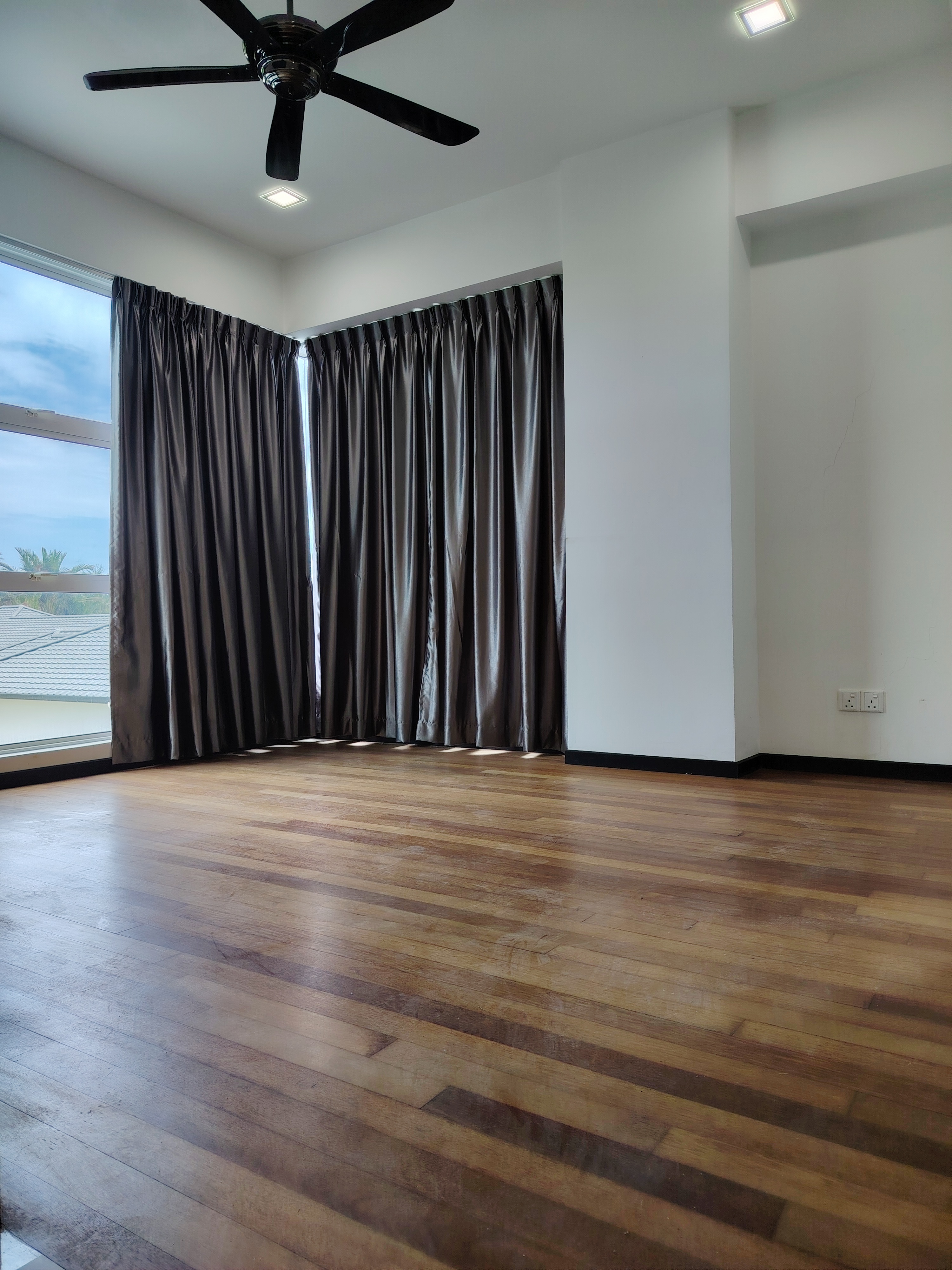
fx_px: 880
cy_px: 635
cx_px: 476
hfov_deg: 56.8
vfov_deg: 71.6
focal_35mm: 24
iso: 197
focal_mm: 5.25
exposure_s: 1/100
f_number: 1.75
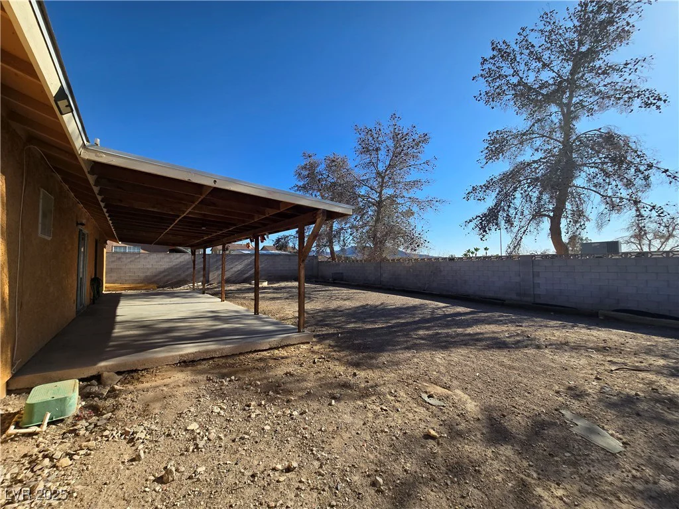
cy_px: 254
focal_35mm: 13
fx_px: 255
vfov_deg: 89.9
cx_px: 340
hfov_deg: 106.2
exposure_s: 1/2032
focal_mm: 2.2
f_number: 2.2
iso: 50
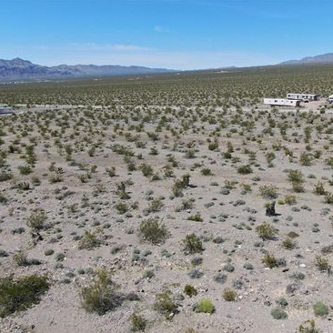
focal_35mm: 29
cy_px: 166
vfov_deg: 55.6
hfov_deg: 55.6
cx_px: 179
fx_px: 316
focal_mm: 4.39
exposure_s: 1/1600
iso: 110
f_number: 2.8
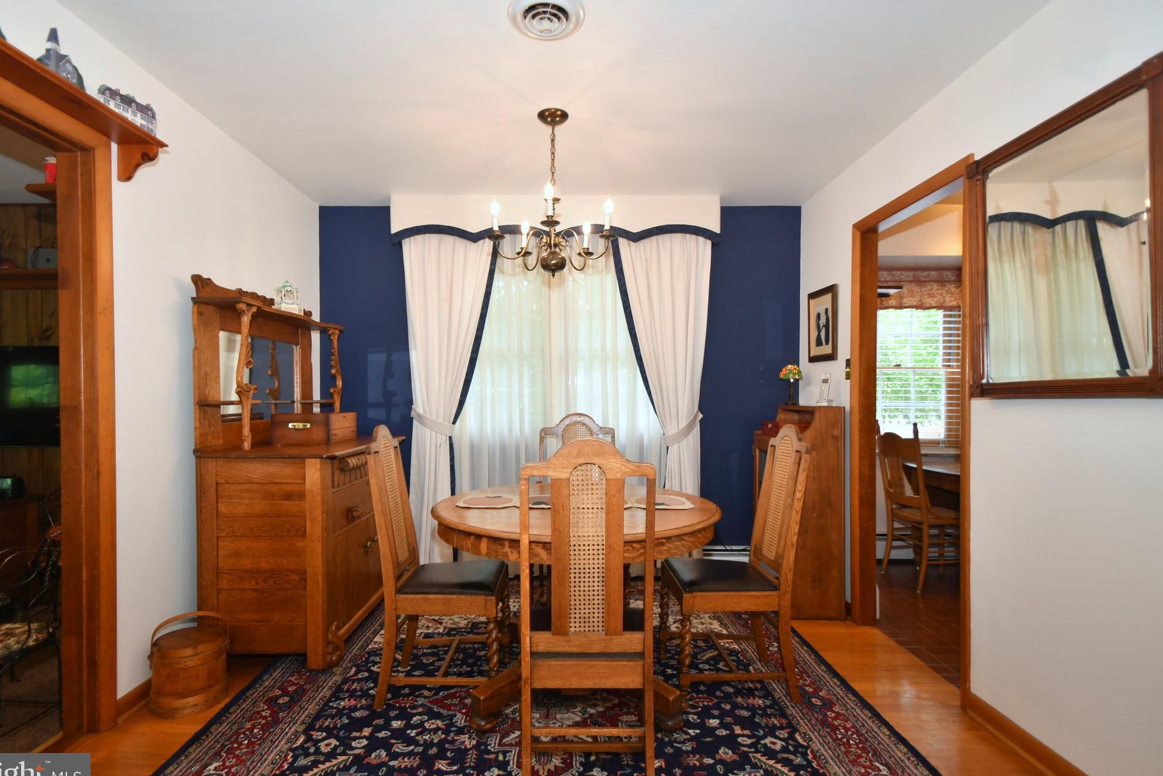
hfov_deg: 91.5
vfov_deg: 68.8
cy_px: 385
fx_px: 566
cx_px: 575
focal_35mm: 18
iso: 400
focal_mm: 11
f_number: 3.5
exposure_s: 1/100
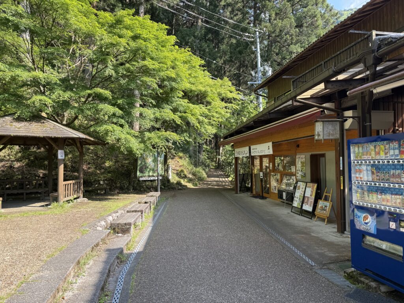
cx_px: 202
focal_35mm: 24
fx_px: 280
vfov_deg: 56.8
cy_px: 152
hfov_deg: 71.6
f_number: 1.78
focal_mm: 6.76
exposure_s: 1/689
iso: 80
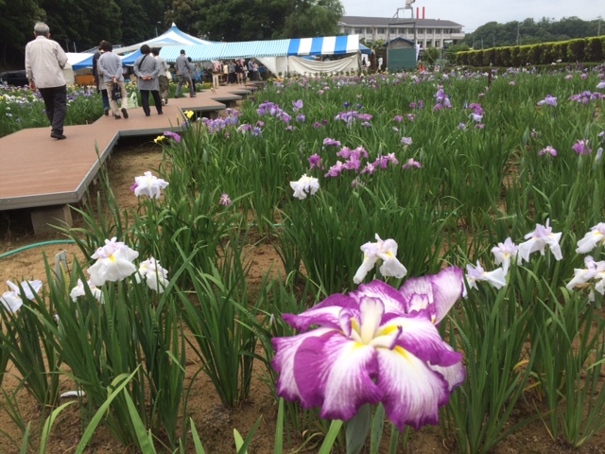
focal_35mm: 29
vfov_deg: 48.2
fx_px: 507
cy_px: 227
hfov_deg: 61.7
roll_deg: +3.2
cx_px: 302
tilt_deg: -16.7
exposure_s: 1/954
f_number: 2.2
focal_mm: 4.15
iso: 32
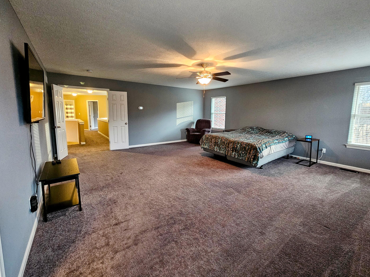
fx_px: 150
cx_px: 197
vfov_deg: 85.6
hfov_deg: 101.9
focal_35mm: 14
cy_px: 134
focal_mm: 2.2
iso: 500
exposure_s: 1/30
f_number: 2.2
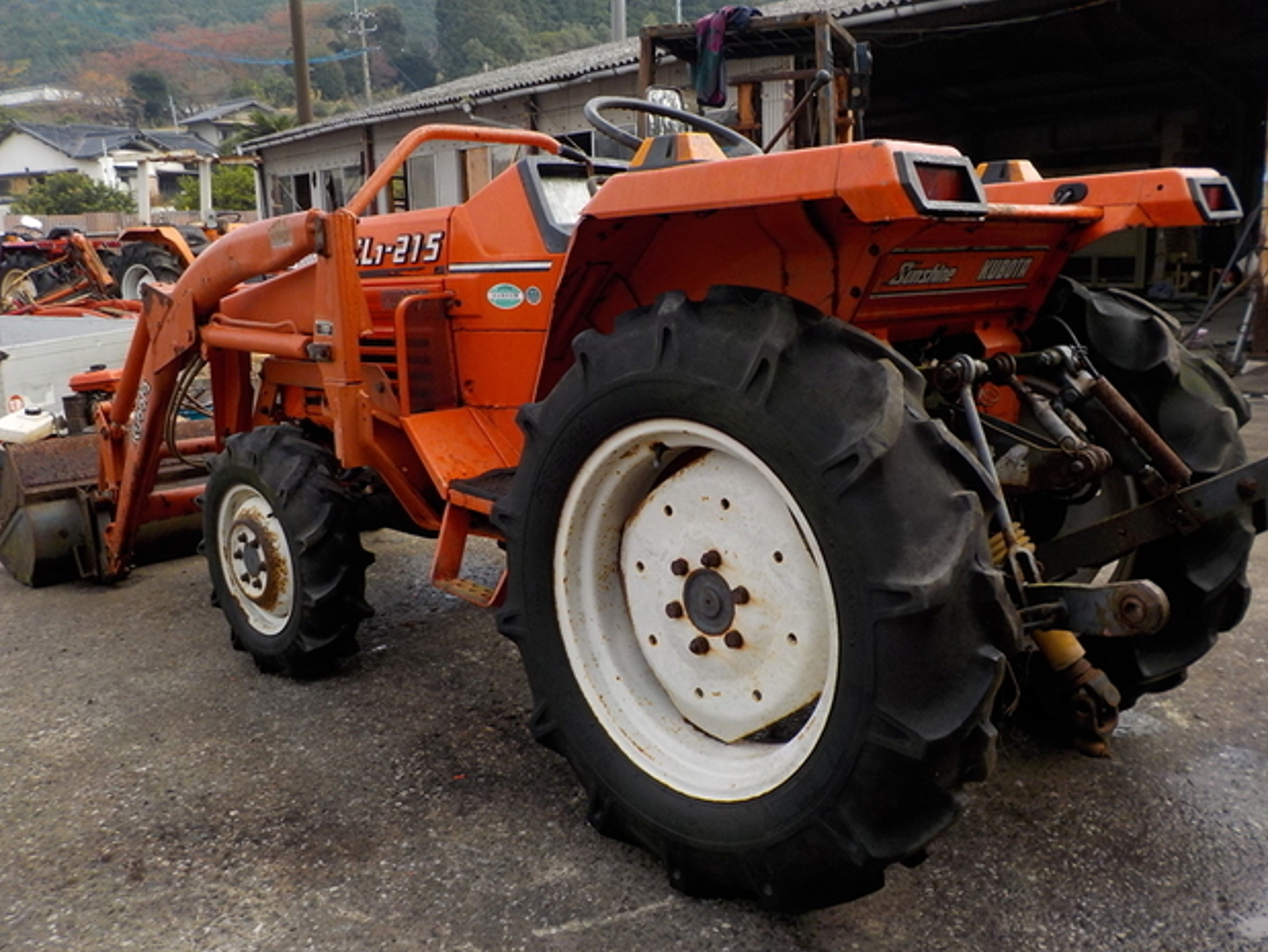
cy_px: 475
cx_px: 651
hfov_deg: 58.3
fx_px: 1136
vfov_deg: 45.5
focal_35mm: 31
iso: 125
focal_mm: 4.1
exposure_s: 1/400
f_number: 3.3
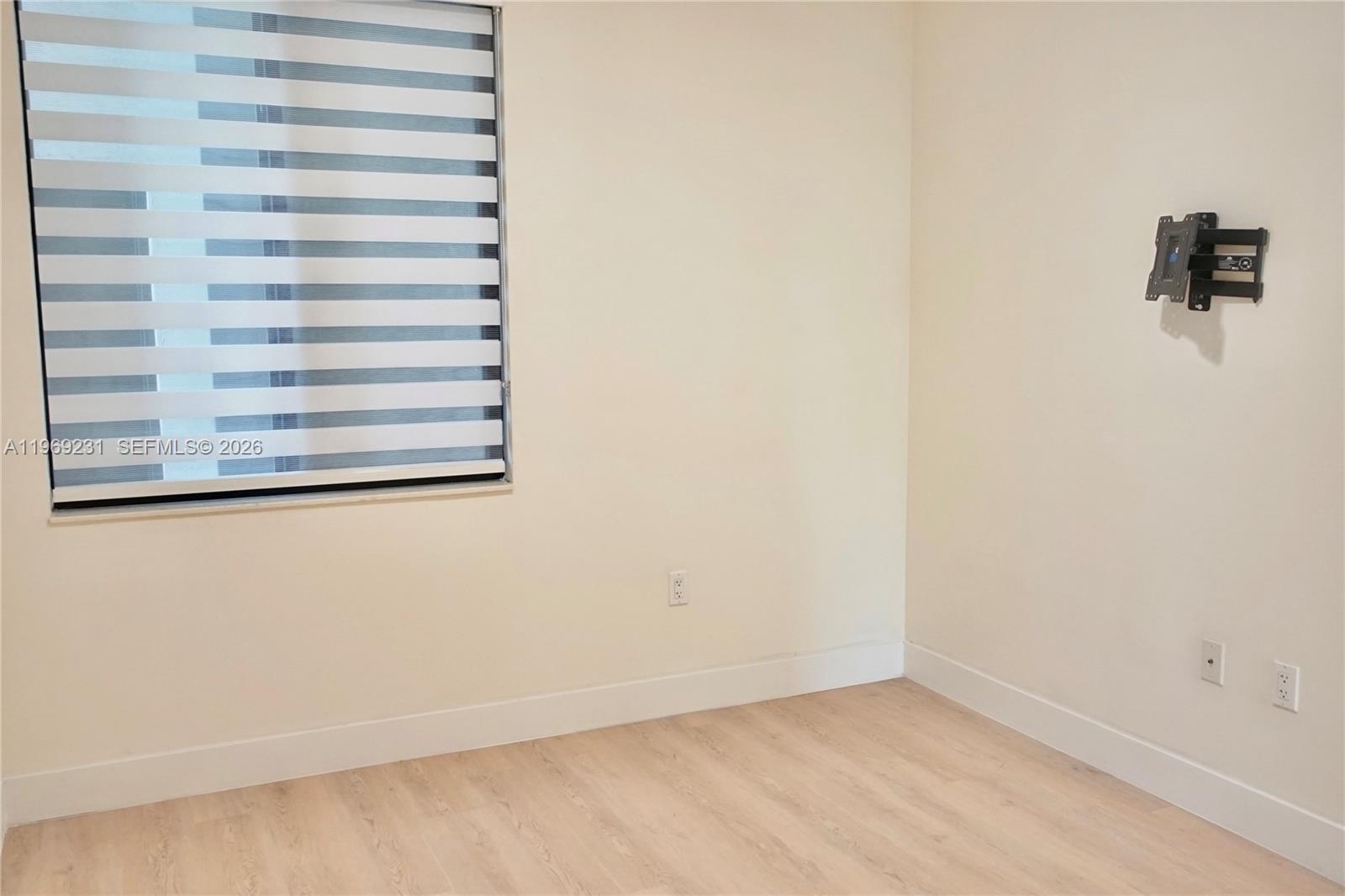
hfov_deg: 60.3
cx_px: 672
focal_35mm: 31
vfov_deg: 42.3
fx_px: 1158
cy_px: 448
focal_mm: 21
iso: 2000
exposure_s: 1/60
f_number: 4
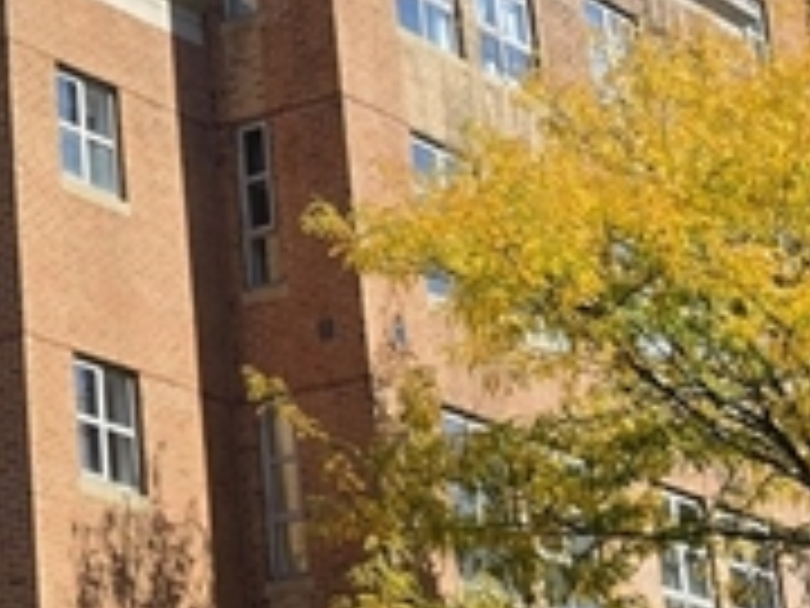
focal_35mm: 131
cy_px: -171
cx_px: -292
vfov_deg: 11.1
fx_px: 3065
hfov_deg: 14.3
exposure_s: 1/5151
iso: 64
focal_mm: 6.5
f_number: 1.4
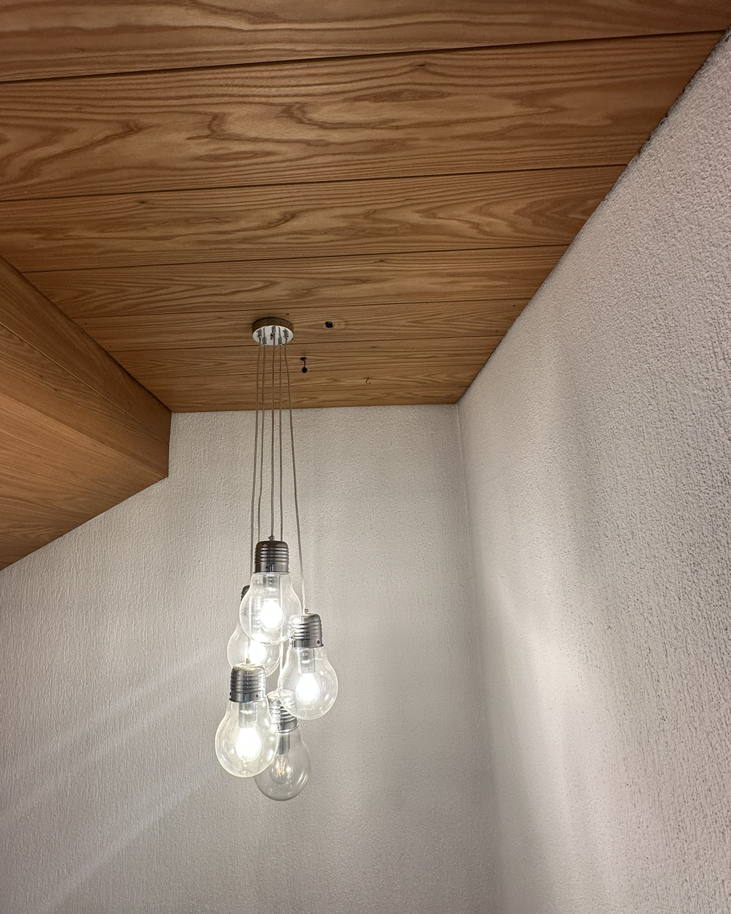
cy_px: 469
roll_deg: +0.0
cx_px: 313
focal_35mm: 17
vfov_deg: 89.6
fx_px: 460
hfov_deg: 76.5
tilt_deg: +12.3
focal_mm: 2.22
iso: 125
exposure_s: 1/100
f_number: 2.2
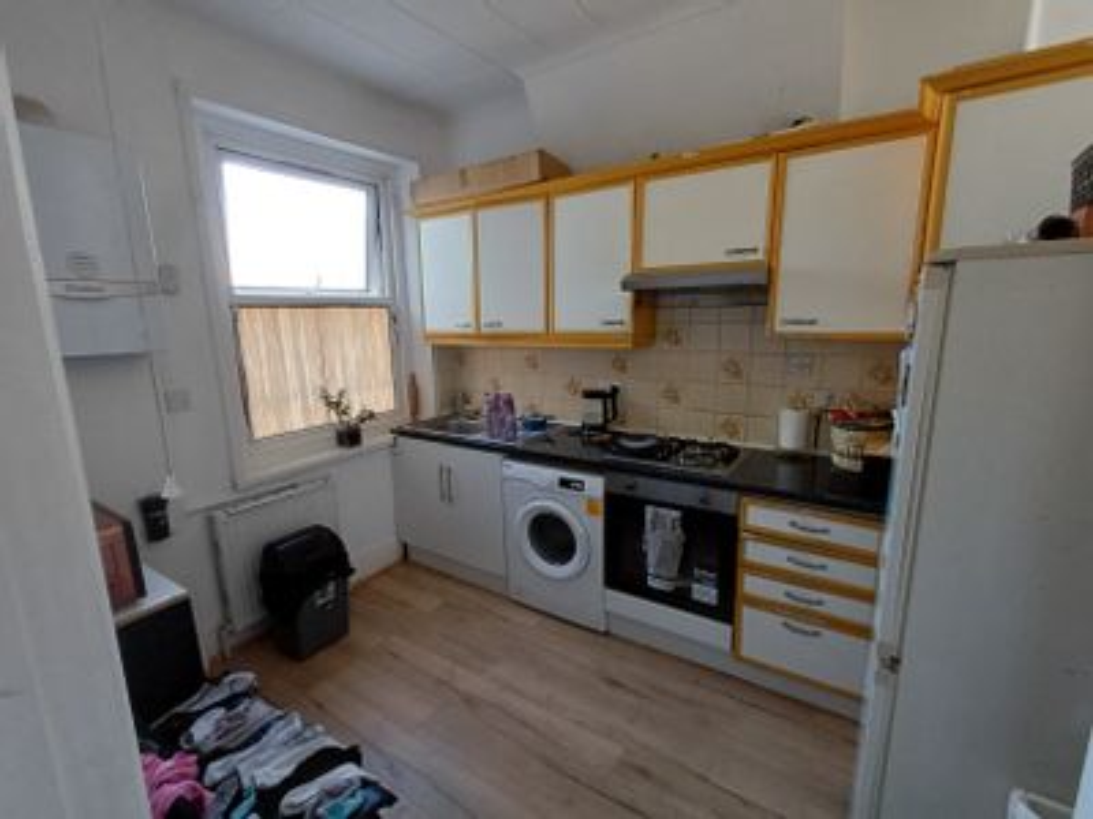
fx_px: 505
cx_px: 546
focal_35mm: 16
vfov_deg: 78.1
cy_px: 410
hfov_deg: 94.5
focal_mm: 1.64
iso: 160
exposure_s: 1/33.3
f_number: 2.2
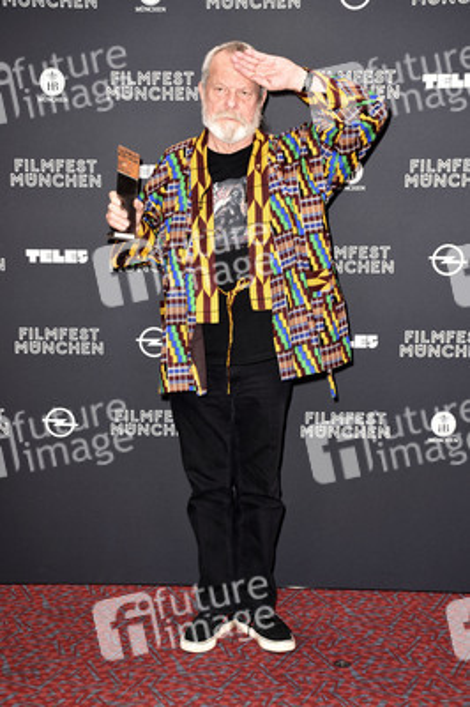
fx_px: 1118
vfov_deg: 35.1
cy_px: 354
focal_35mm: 57
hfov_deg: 23.7
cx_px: 235
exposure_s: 1/160
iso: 640
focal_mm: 38
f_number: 6.3
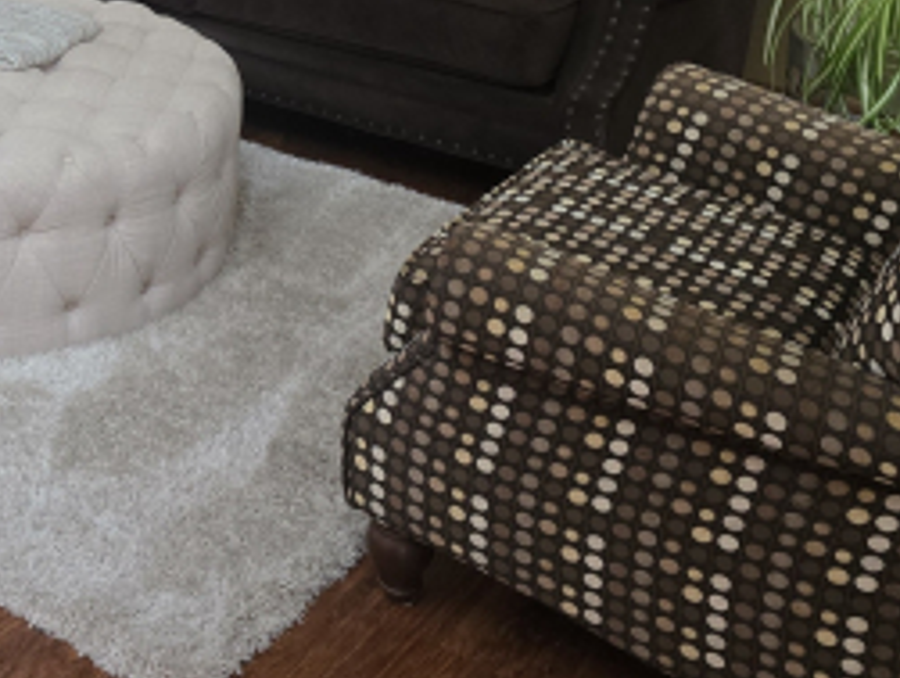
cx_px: 81
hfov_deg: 30.2
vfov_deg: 22.0
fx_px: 1588
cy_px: -161
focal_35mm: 61
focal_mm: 6.3
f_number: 1.7
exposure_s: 1/60
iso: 500
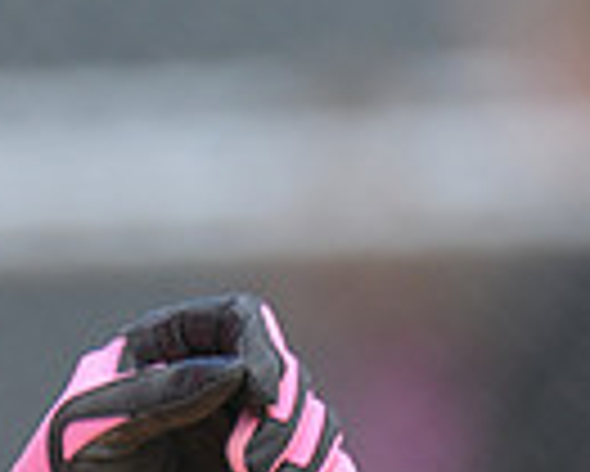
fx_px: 43582
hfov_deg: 0.8
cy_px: -371
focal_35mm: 2494
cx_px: -347
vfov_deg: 0.6
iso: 400
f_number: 4.5
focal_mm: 400
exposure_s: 1/1000
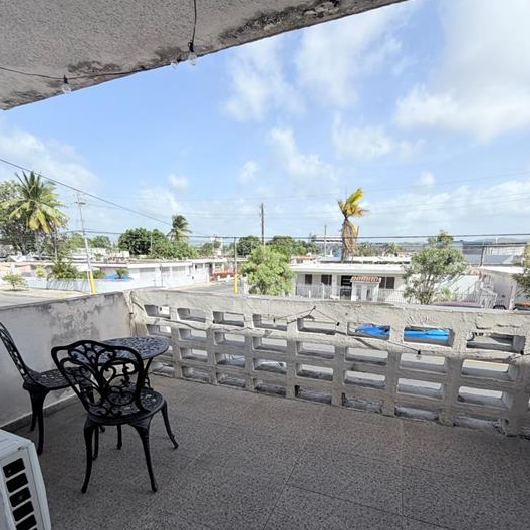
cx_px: 275
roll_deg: -0.1
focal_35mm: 18
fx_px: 312
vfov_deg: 79.3
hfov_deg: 80.7
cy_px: 330
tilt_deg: -13.5
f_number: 2.2
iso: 20
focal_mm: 2.22
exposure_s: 1/770
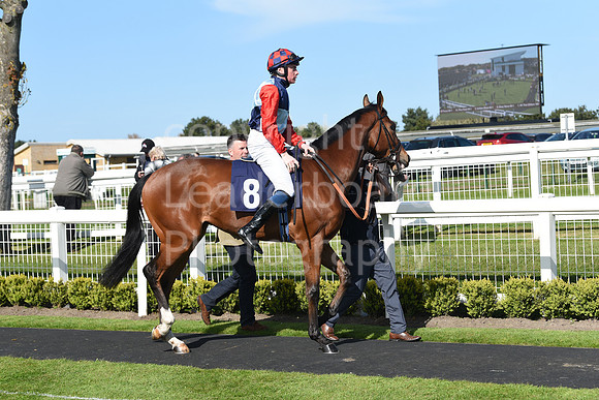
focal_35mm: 75
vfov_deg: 18.2
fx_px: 1248
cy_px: 200
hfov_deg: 27.0
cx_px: 300
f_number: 5.6
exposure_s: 1/2500
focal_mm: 75
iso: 400
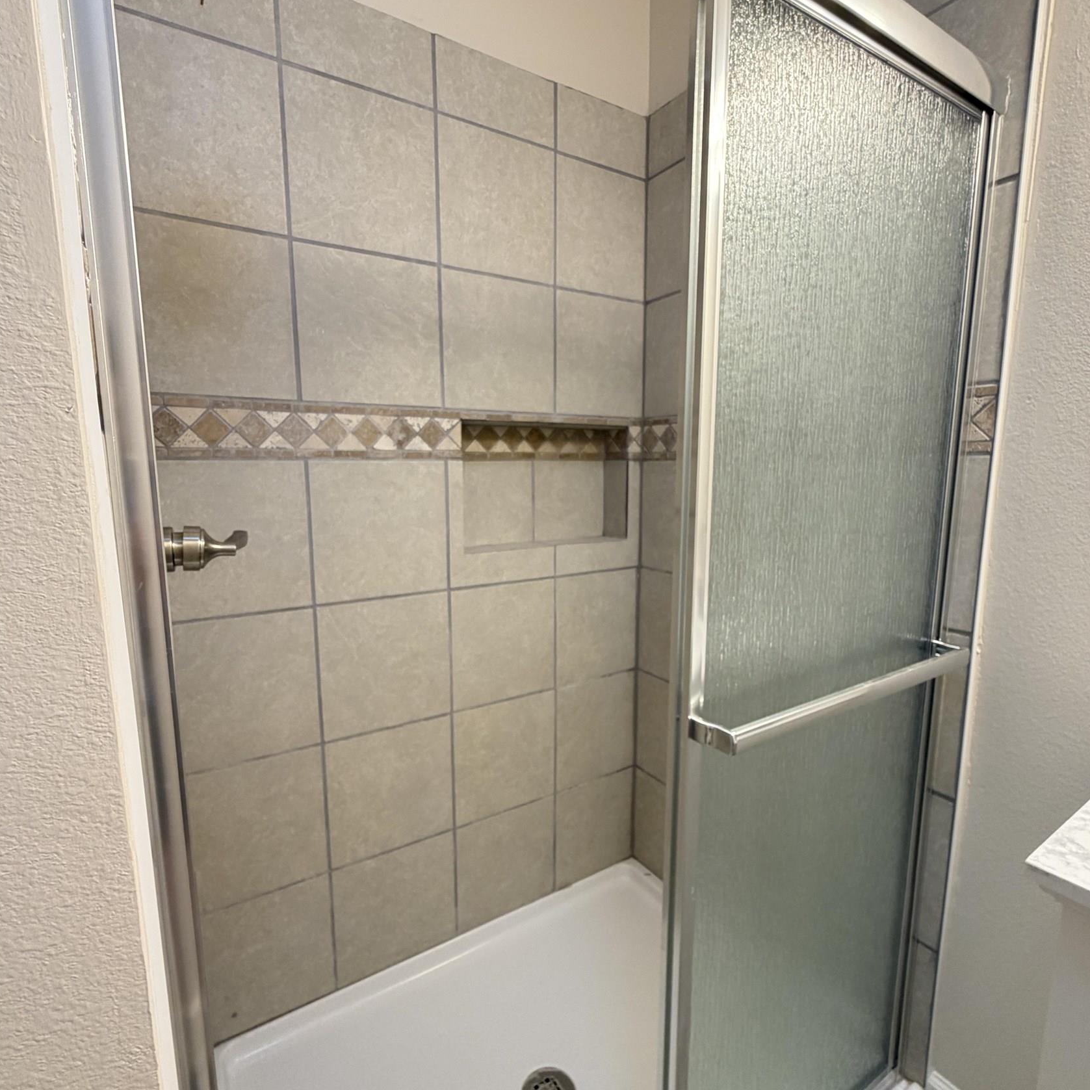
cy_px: 560
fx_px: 606
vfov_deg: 83.9
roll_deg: -0.4
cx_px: 532
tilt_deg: -9.1
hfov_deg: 84.0
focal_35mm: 17
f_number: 2.2
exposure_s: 1/60
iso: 160
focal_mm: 2.22
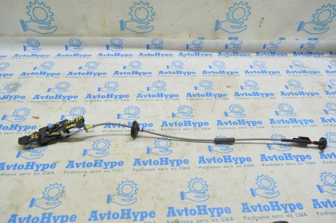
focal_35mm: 27
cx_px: 168
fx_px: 252
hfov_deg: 67.4
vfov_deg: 47.8
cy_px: 112
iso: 400
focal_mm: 18
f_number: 5.6
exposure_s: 1/20
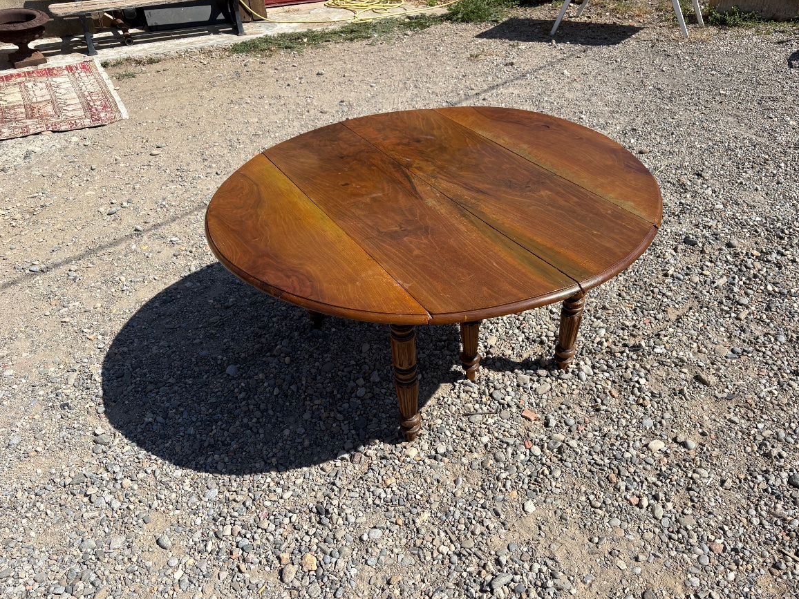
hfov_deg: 65.3
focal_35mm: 27
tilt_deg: -34.4
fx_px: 623
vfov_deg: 51.3
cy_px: 310
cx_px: 414
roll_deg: +3.3
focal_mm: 5.96
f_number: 1.6
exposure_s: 1/4329
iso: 50
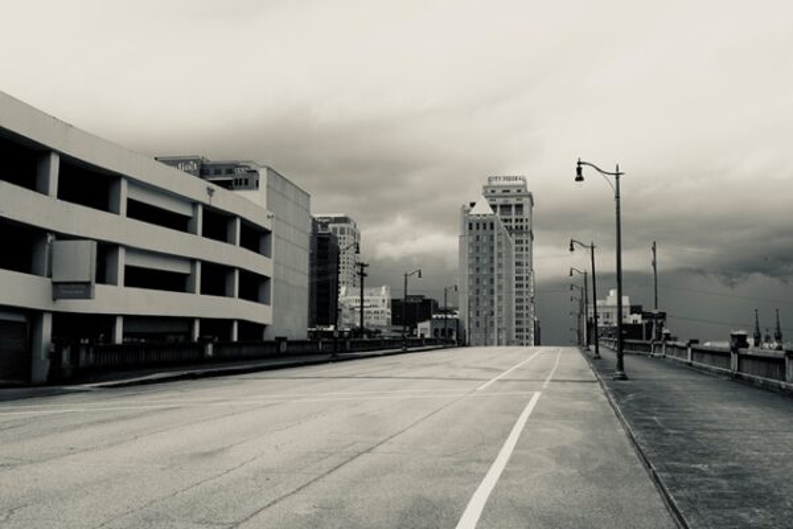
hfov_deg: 46.4
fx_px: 925
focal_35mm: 42
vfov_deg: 31.9
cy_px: 264
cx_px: 396
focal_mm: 28
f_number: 8
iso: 400
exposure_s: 1/1250
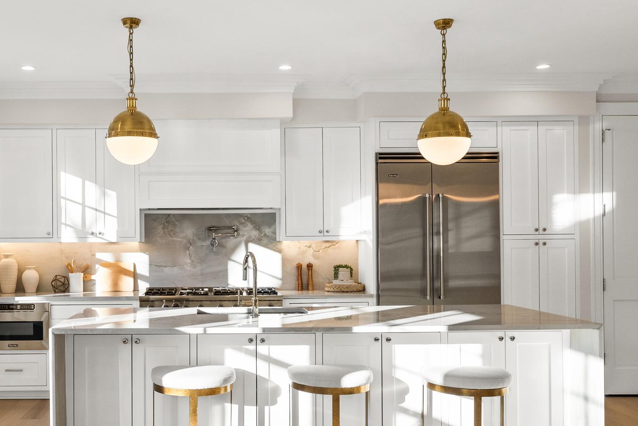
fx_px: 691
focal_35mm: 39
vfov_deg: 34.2
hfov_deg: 48.7
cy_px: 247
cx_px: 212
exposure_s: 1/100
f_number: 9
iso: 800
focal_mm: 26
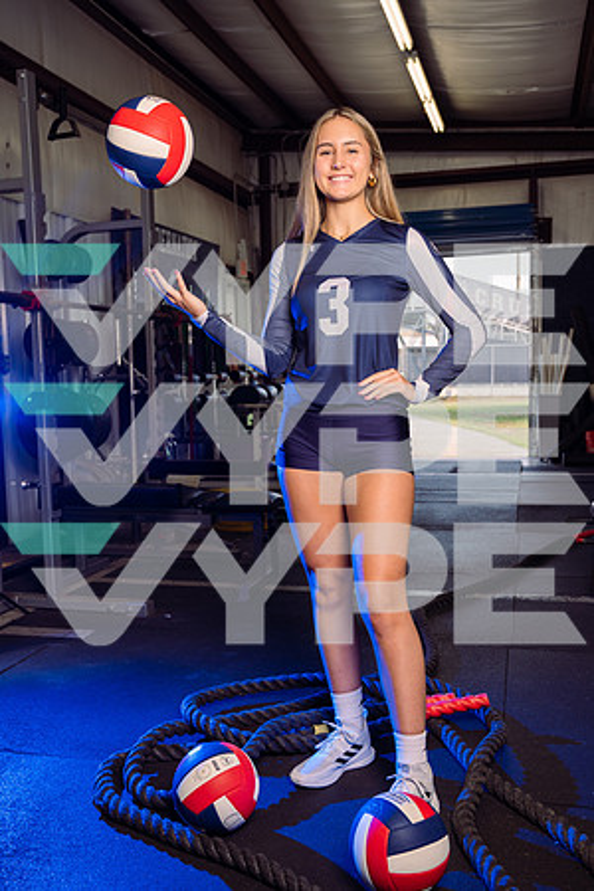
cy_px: 446
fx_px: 866
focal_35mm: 35
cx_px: 297
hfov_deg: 37.9
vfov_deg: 54.4
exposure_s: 1/250
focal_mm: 35
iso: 320
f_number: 5
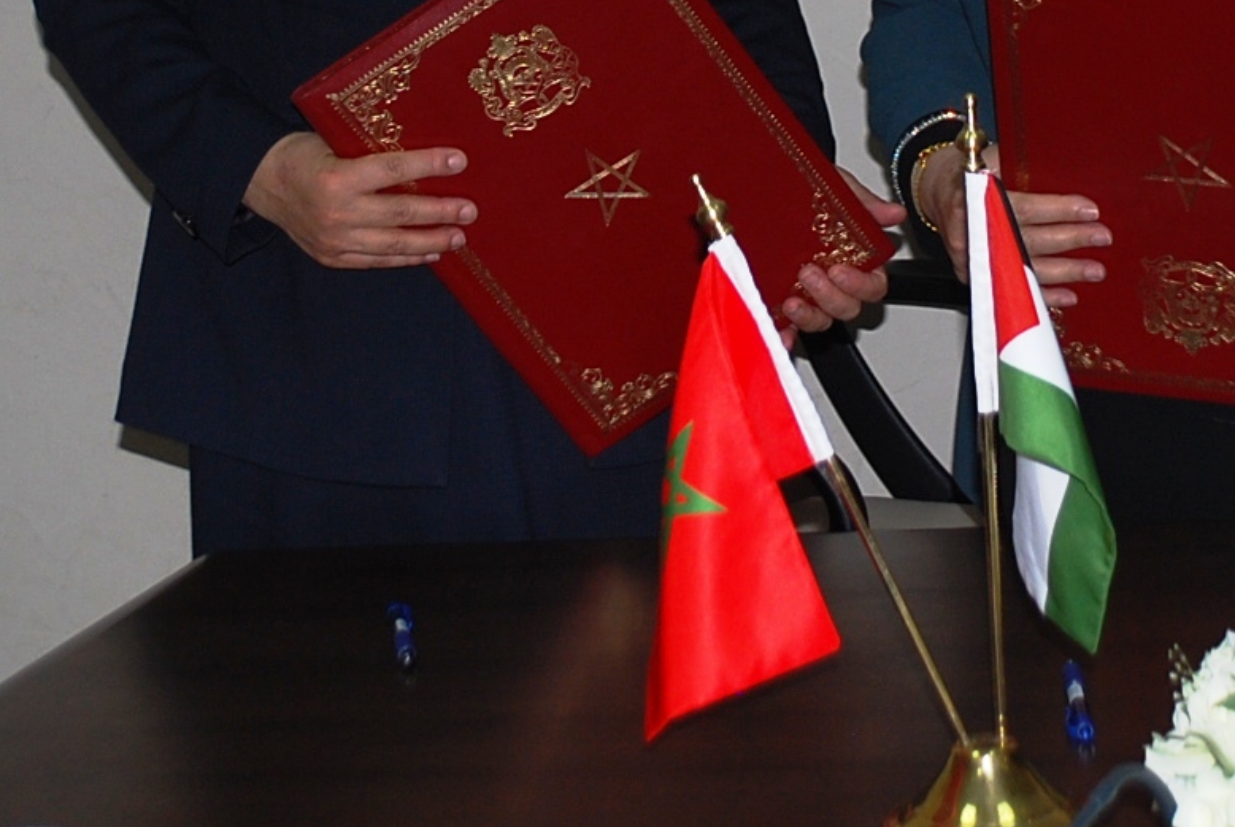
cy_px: -86
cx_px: 675
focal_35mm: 108
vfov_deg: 12.5
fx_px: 3718
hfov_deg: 18.9
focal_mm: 29
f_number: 4.8
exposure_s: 1/60
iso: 200
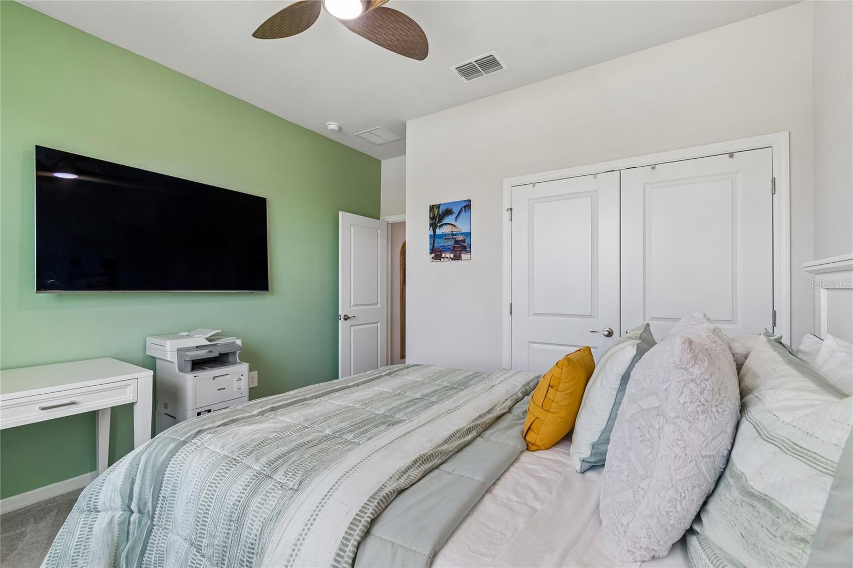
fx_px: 355
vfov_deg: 77.3
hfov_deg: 100.4
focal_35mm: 15
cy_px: 284
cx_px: 426
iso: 100
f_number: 7.1
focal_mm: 10
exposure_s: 1/13
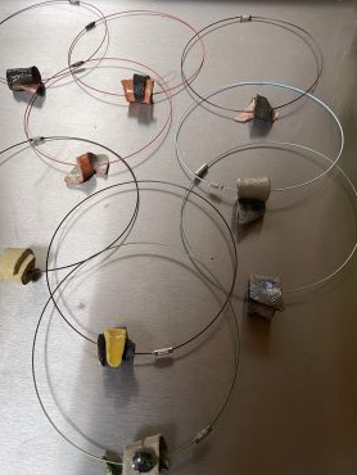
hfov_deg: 51.4
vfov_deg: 65.3
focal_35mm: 27
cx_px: 167
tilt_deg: -60.4
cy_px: 240
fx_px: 371
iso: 125
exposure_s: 1/72
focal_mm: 5.1
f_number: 1.6
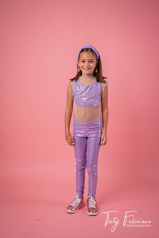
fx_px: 305
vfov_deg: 42.7
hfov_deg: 29.2
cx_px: 80
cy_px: 119
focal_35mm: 46
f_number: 5
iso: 160
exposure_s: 1/100
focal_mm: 46
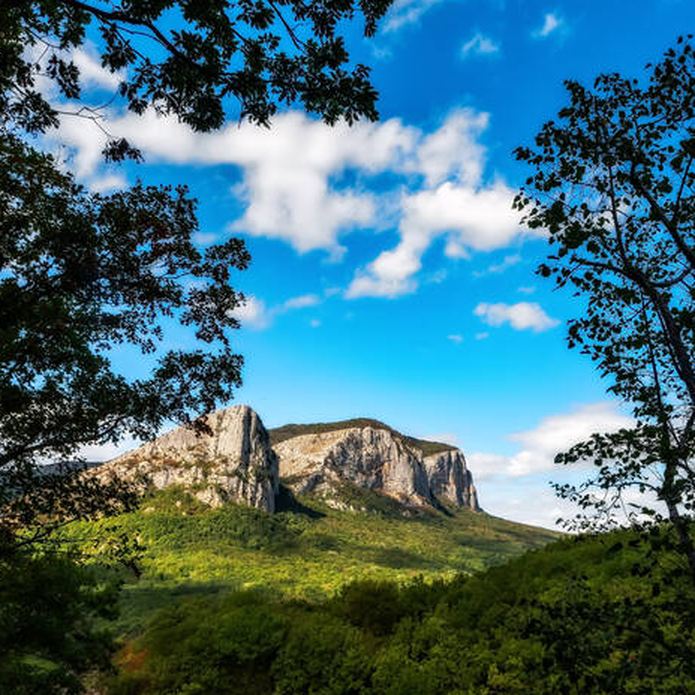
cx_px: 422
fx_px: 750
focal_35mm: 33
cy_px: 340
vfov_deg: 49.7
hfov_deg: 49.4
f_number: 11
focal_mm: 17
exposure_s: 1/400
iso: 200
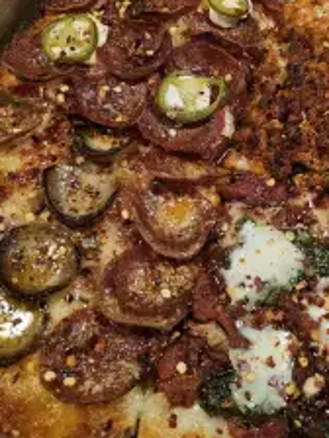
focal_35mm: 41
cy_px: 160
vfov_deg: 45.3
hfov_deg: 34.5
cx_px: 243
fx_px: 520
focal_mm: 6.3
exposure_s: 1/24
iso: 800
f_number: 1.7
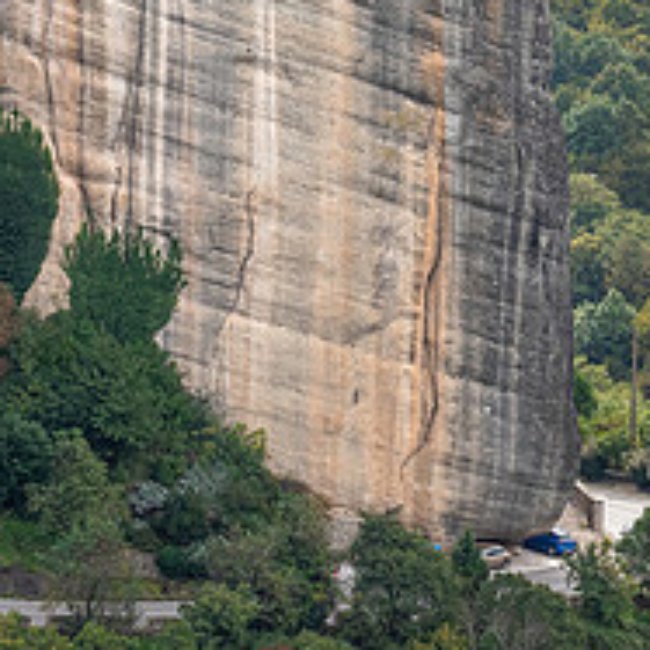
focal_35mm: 321
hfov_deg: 5.4
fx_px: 6819
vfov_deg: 5.4
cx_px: 622
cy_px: 9
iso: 640
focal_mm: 122
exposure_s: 1/160
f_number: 18
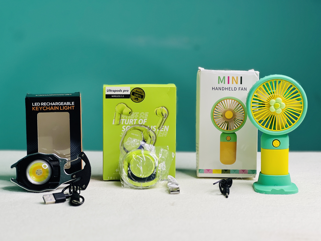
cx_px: 160
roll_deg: -1.1
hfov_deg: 25.3
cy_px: 120
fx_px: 714
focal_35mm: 77
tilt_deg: -7.6
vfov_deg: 19.1
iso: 125
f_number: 2.8
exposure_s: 1/50
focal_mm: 9
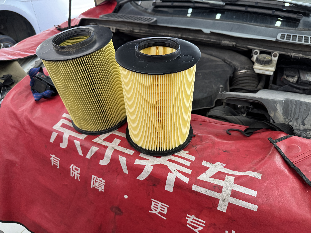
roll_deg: -0.6
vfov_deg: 56.8
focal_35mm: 24
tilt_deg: -32.2
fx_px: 216
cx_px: 156
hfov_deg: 71.6
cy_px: 116
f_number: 1.78
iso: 400
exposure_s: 1/60
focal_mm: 6.76
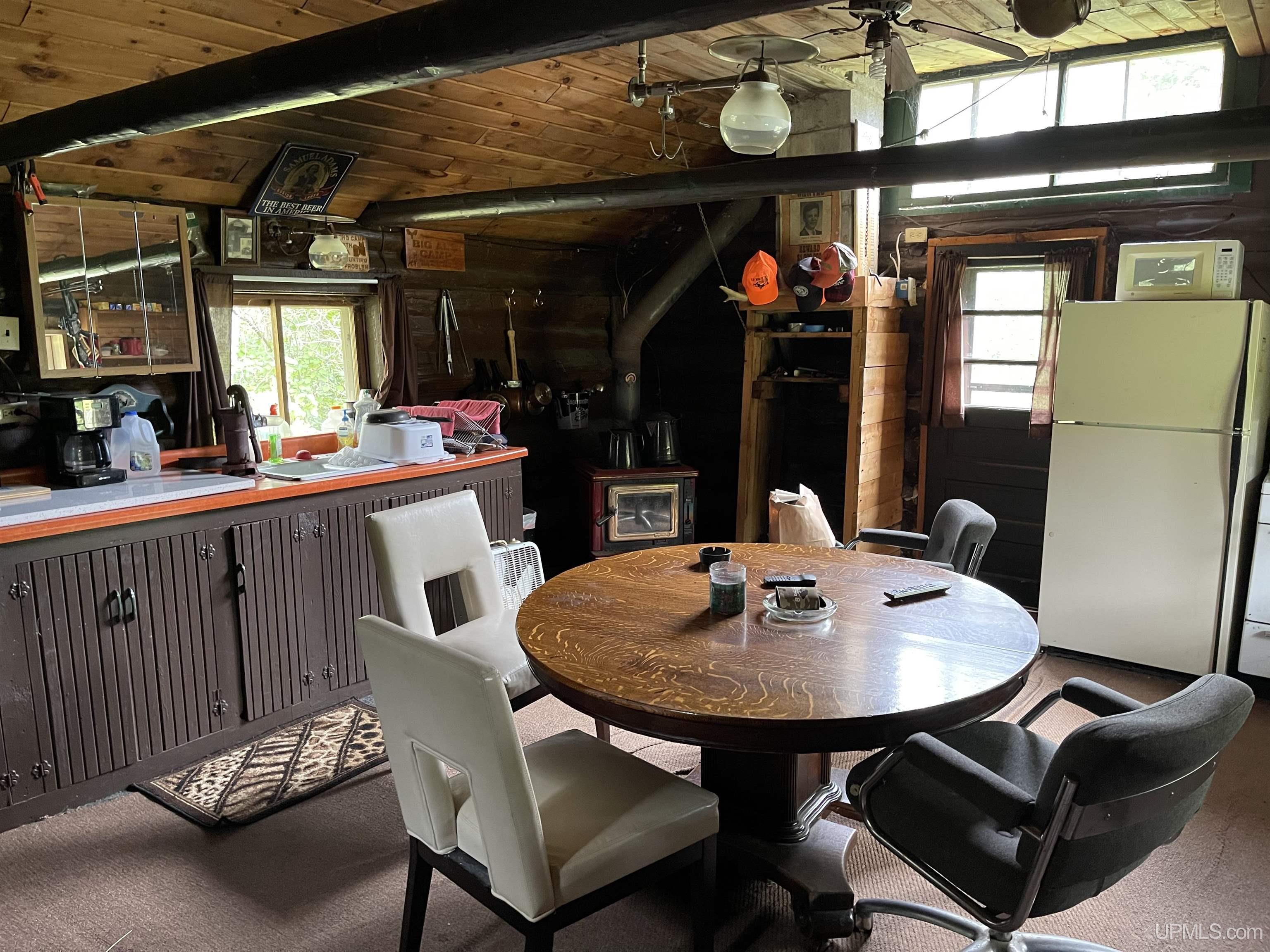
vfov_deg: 54.9
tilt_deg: -9.4
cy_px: 476
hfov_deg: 69.4
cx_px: 635
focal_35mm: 25
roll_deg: -0.1
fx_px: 917
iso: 640
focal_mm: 5.1
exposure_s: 1/40
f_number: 1.6
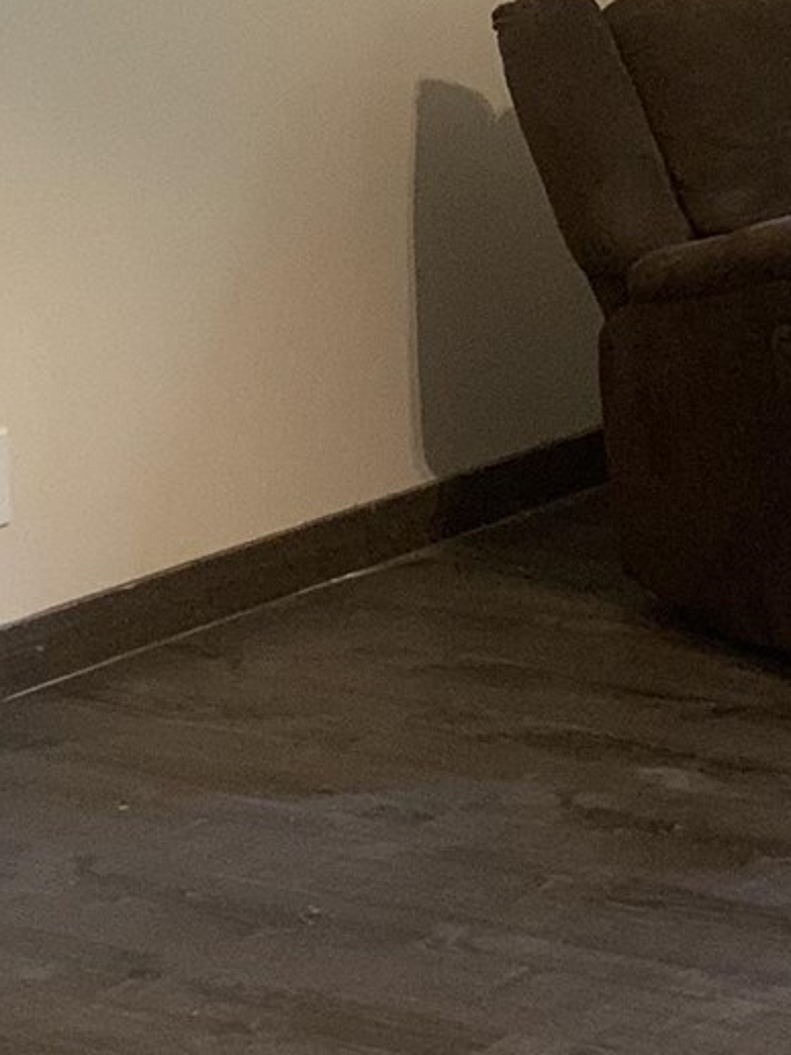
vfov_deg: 16.8
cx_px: 603
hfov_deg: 12.7
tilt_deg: -5.6
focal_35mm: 116
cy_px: 139
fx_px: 3534
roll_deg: +0.2
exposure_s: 1/30
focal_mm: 4.25
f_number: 1.8
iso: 400
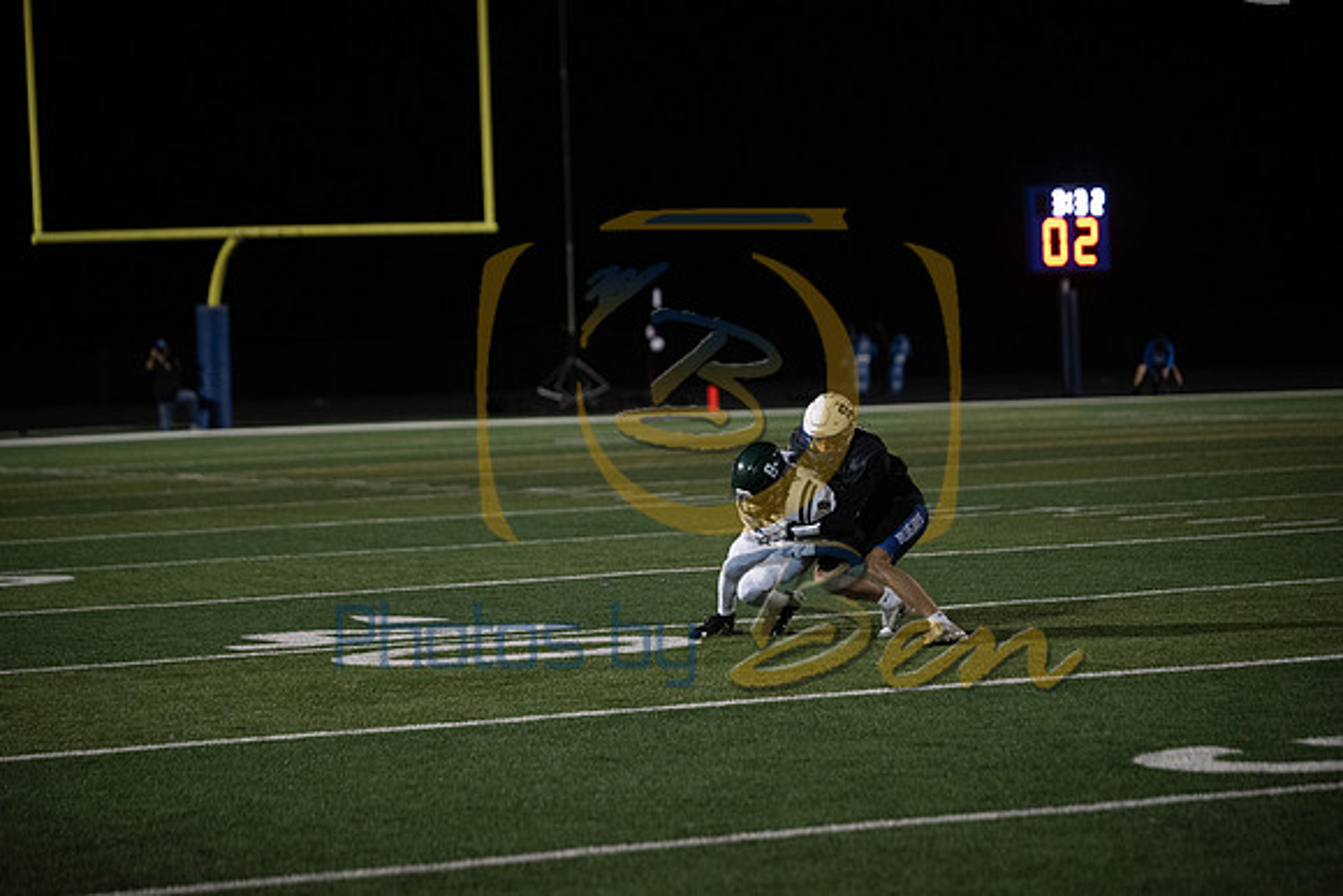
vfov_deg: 10.6
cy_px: 448
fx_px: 4851
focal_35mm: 130
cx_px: 672
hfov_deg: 15.8
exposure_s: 1/1600
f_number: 2.8
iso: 5000
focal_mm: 130
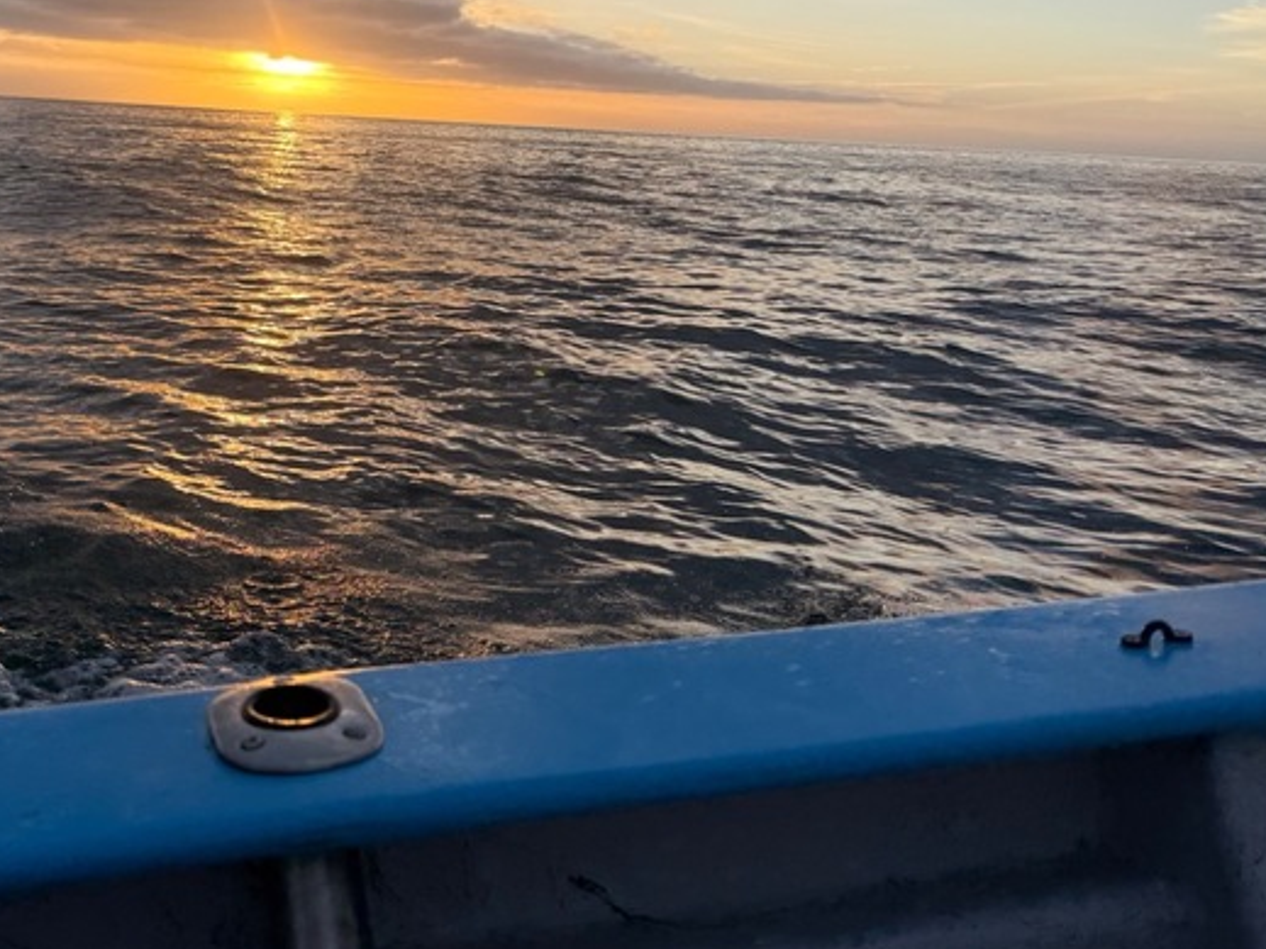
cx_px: 400
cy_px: 232
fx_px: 1353
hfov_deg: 49.1
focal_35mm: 37
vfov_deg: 37.6
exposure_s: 1/1410
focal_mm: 6.76
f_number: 1.78
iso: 80
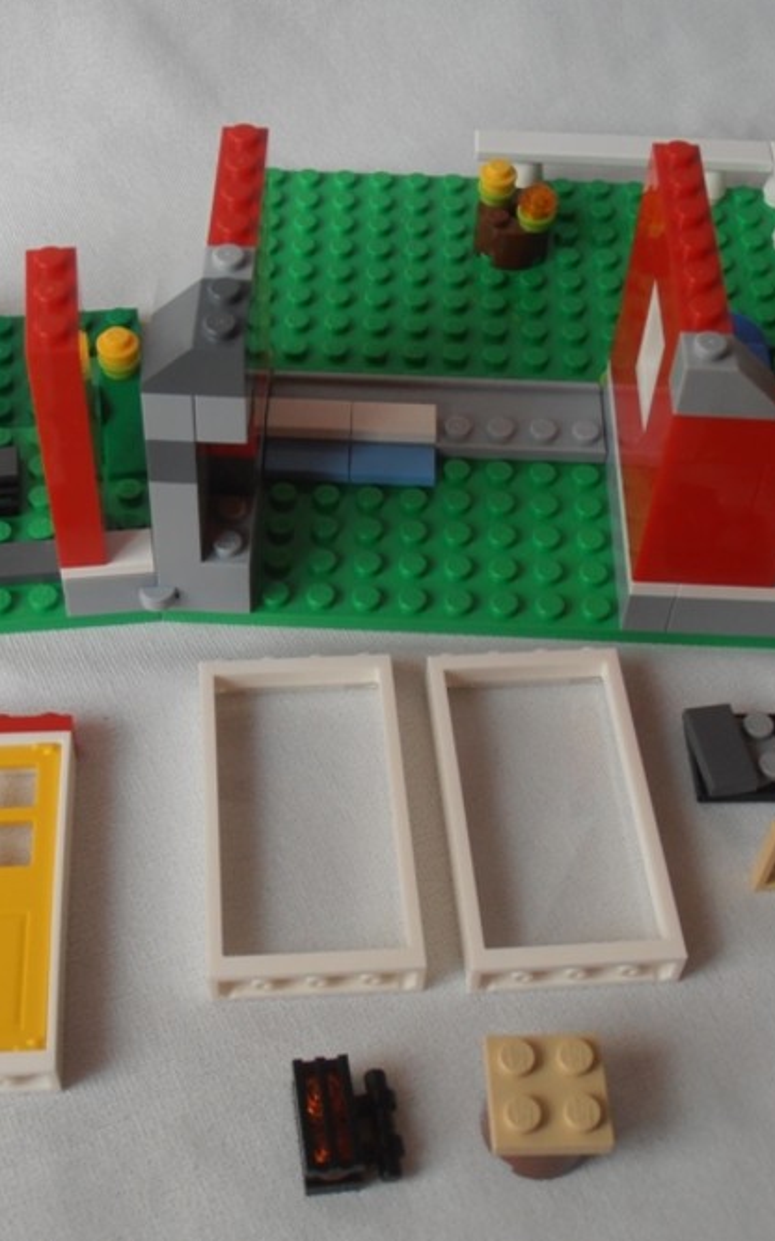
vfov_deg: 38.2
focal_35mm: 53
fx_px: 1792
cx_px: 298
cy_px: 616
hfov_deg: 24.3
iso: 80
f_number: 3.9
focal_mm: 6.61
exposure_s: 1/125
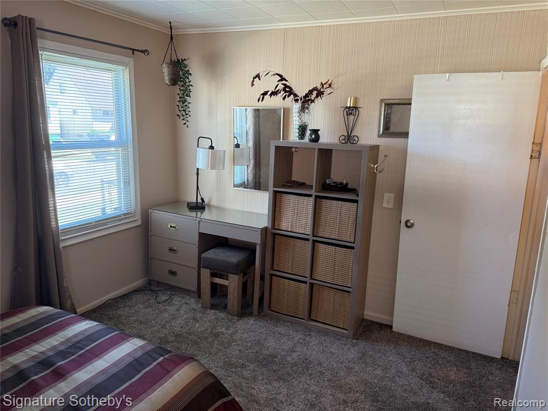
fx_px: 380
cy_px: 206
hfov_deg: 71.6
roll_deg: -1.0
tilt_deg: -10.1
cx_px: 274
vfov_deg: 56.8
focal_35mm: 24
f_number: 1.78
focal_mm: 6.76
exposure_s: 1/85
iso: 200
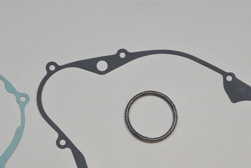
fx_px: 634
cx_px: 97
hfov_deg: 22.3
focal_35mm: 91
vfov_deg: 15.0
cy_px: 125
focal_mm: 21
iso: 560
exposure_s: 1/125
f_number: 4.8
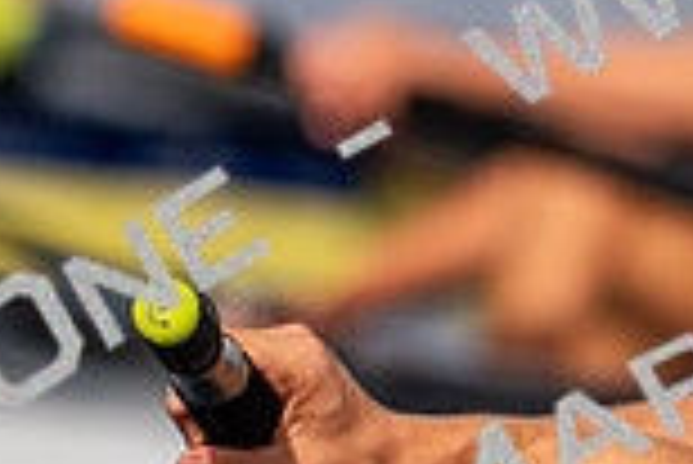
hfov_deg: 0.9
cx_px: 1017
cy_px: 117
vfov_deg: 0.6
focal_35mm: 2255
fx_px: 43449
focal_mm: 400
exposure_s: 1/2500
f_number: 4.5
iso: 200
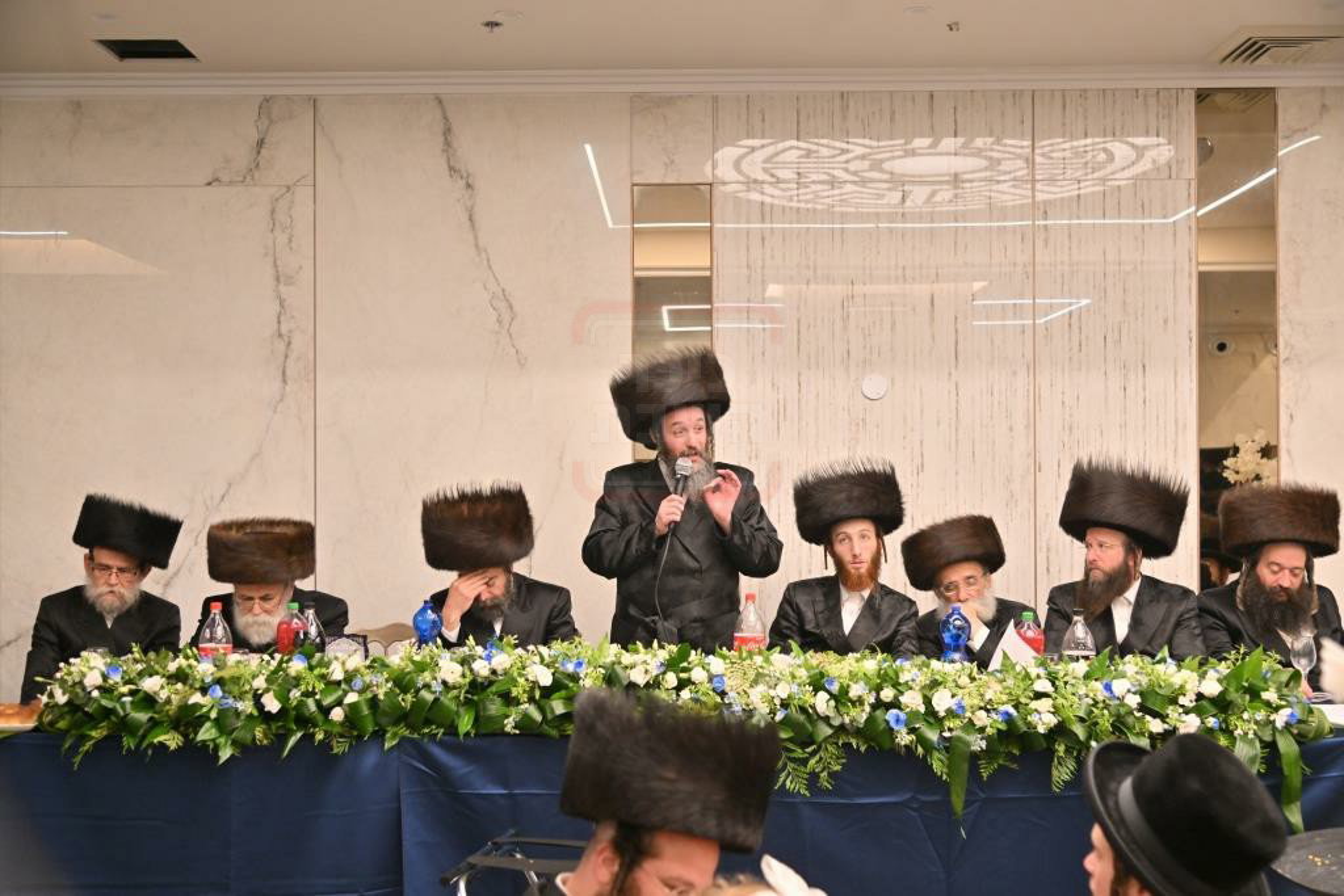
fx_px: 1493
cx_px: 672
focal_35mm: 40
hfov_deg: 48.5
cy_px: 448
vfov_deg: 33.4
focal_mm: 40
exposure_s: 1/200
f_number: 4
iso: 800
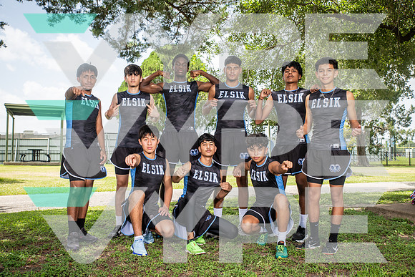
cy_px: 138
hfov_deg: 53.1
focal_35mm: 36
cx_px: 208
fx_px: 415
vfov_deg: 36.9
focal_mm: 36
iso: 250
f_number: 6.3
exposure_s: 1/500
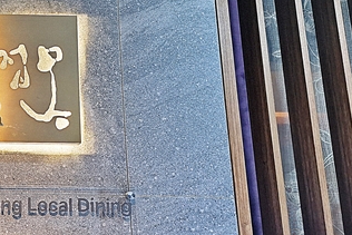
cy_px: 110
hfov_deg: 32.5
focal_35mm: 56
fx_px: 548
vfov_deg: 24.2
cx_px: -8
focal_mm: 5.54
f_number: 1.8
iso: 80
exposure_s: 1/40
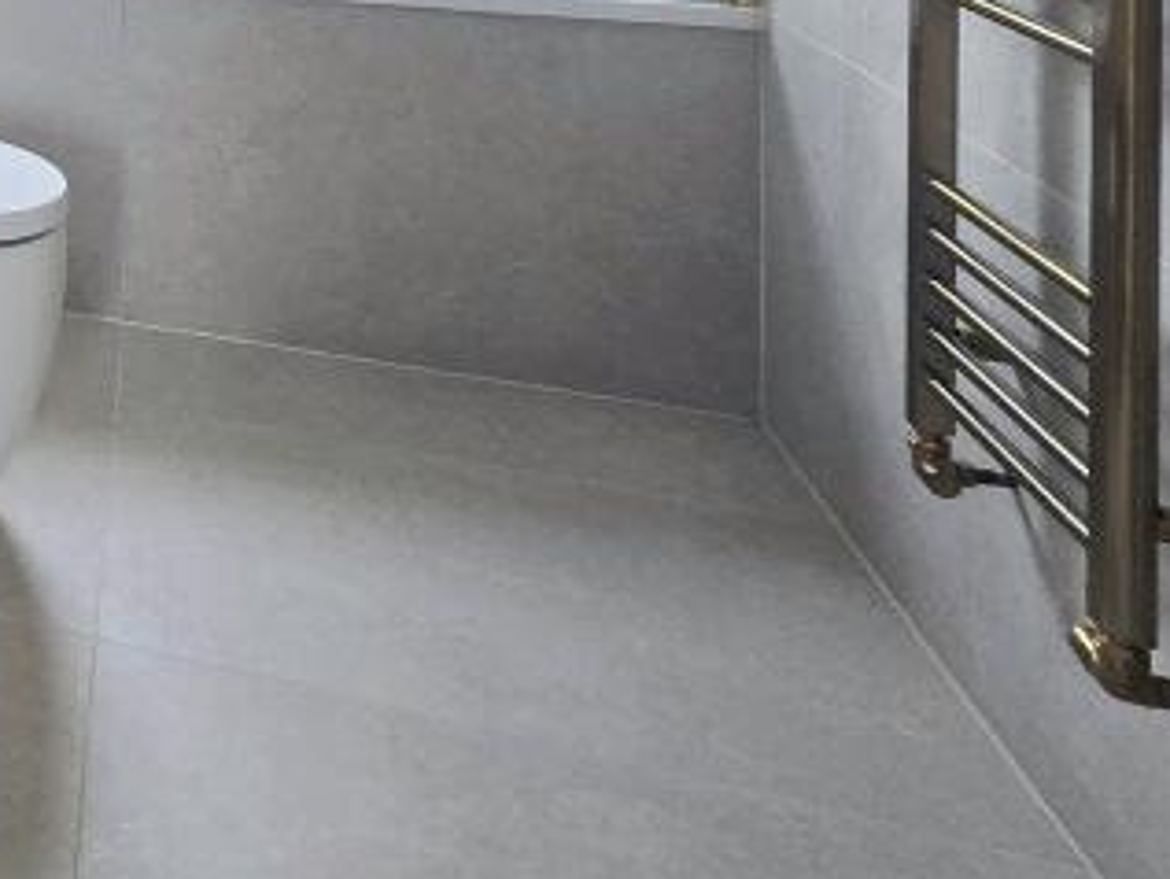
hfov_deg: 29.8
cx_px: -520
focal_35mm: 42
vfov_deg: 27.3
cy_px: -329
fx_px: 1420
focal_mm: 2.2
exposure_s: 1/50.3
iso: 64
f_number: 2.2
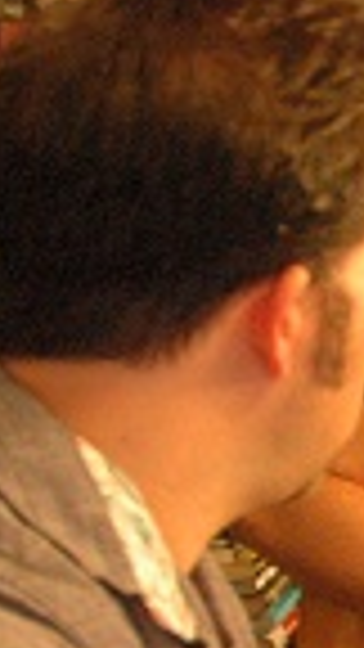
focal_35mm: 118
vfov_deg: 18.0
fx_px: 2025
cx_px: 1043
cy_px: 544
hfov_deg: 8.7
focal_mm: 18
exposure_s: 1/40
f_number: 3.5
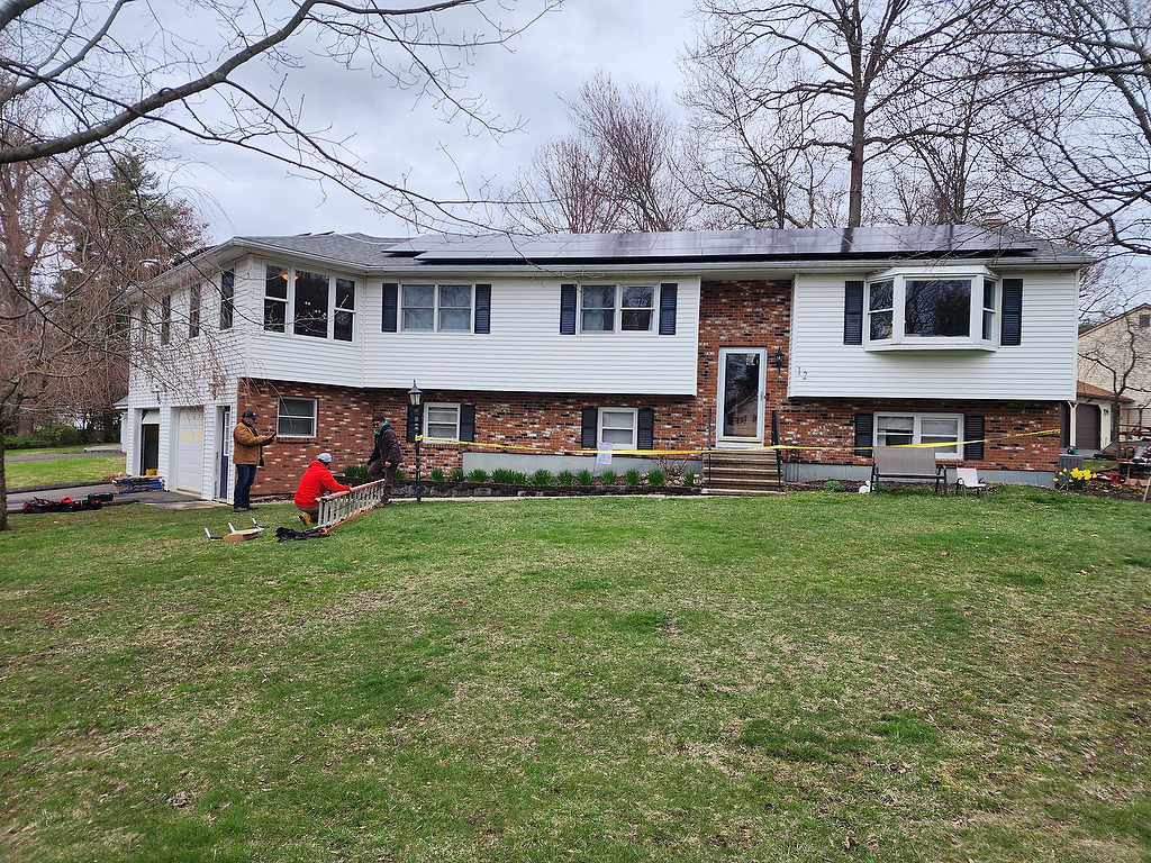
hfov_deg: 73.9
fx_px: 765
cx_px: 576
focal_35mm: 23
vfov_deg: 58.9
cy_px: 432
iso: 12
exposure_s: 1/827
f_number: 1.8
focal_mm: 6.4
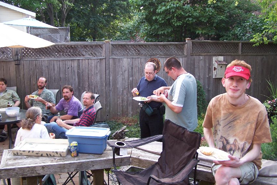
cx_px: 138
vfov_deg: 33.4
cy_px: 87
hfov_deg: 48.5
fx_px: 308
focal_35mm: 40
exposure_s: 1/60
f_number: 2.8
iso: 80
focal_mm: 6.3
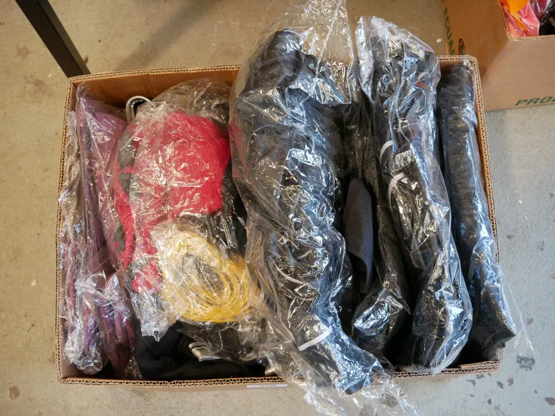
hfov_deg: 41.2
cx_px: 278
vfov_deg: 31.5
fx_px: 738
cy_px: 208
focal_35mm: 46
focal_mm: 23
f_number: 4.3
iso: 1600
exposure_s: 1/60
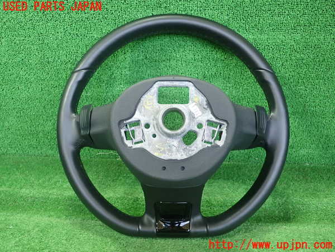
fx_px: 290
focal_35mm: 30
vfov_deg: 46.8
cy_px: 126
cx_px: 168
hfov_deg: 60.0
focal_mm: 5.5
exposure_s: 1/125
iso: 500
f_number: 2.3
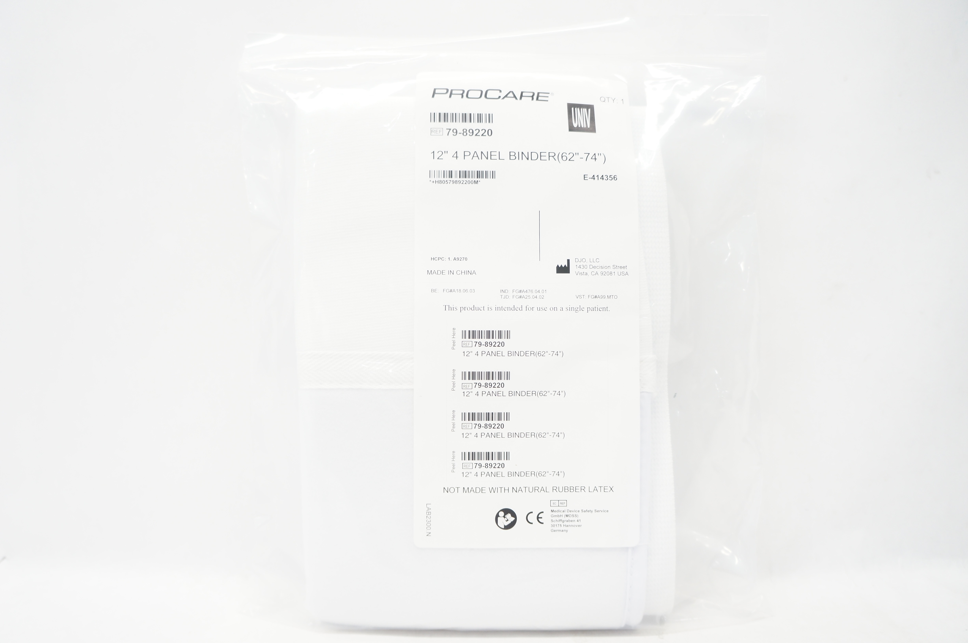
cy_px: 322
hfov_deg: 67.4
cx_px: 484
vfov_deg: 47.8
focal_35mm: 27
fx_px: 725
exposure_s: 1/60
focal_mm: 18
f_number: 4
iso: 400
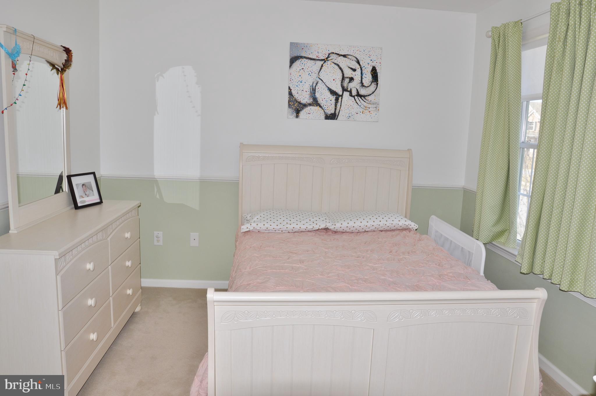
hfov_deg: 67.4
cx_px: 298
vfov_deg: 47.8
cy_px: 198
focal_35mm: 27
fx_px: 446
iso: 200
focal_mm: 18
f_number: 8
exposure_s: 1/60
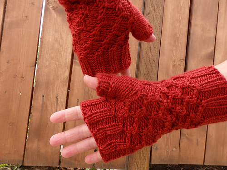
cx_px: 114
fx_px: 164
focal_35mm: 25
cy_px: 85
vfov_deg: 54.9
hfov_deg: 69.4
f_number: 3
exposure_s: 1/250
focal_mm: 4.5
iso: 100
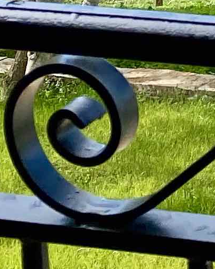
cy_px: -357
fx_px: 1599
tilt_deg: -8.3
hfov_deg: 6.5
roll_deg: +0.9
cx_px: 809
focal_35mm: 201
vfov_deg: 8.8
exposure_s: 1/1961
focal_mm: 4.25
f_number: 1.8
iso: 32
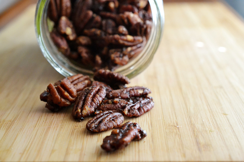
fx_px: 407
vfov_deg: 22.6
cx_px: 122
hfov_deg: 33.4
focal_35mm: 60
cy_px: 81
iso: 3200
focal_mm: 40
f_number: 7.1
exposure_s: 1/200
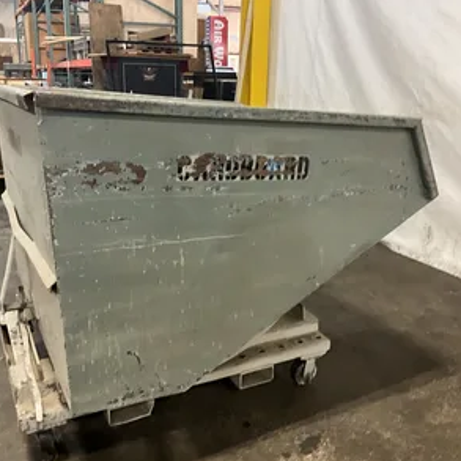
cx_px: 223
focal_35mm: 35
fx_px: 527
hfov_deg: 47.2
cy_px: 230
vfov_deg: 47.2
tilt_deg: -15.8
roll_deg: -0.5
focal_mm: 3
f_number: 1.8
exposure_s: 1/40
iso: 320
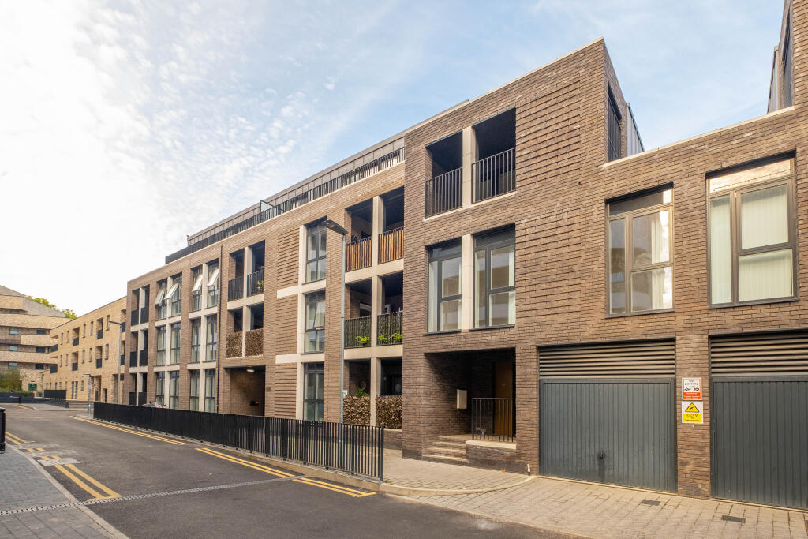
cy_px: 270
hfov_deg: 100.4
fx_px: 337
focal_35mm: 15
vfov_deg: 77.3
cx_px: 404
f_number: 7.1
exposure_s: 1/100
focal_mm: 10
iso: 400
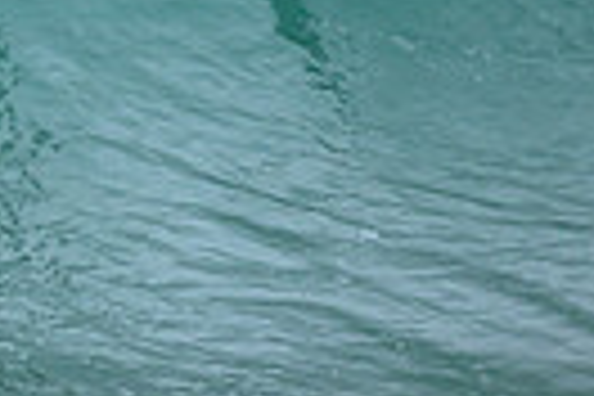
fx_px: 57976
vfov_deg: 0.4
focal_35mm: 3514
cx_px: -621
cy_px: -308
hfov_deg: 0.6
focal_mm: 800
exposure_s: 1/2000
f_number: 6.3
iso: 560
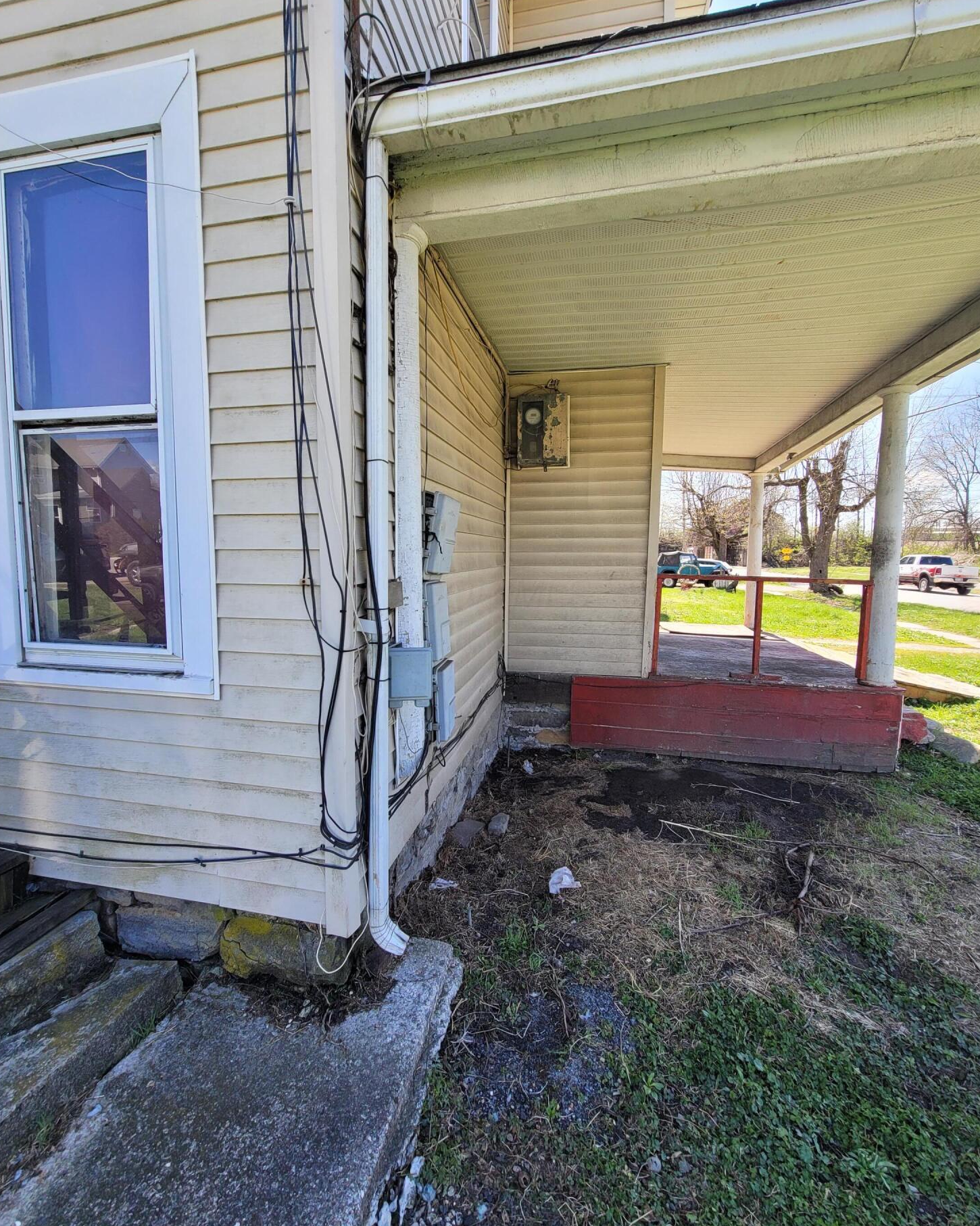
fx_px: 508
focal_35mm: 14
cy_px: 594
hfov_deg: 88.0
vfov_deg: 100.7
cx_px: 489
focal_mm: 2.2
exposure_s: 1/354
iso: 64
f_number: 2.2
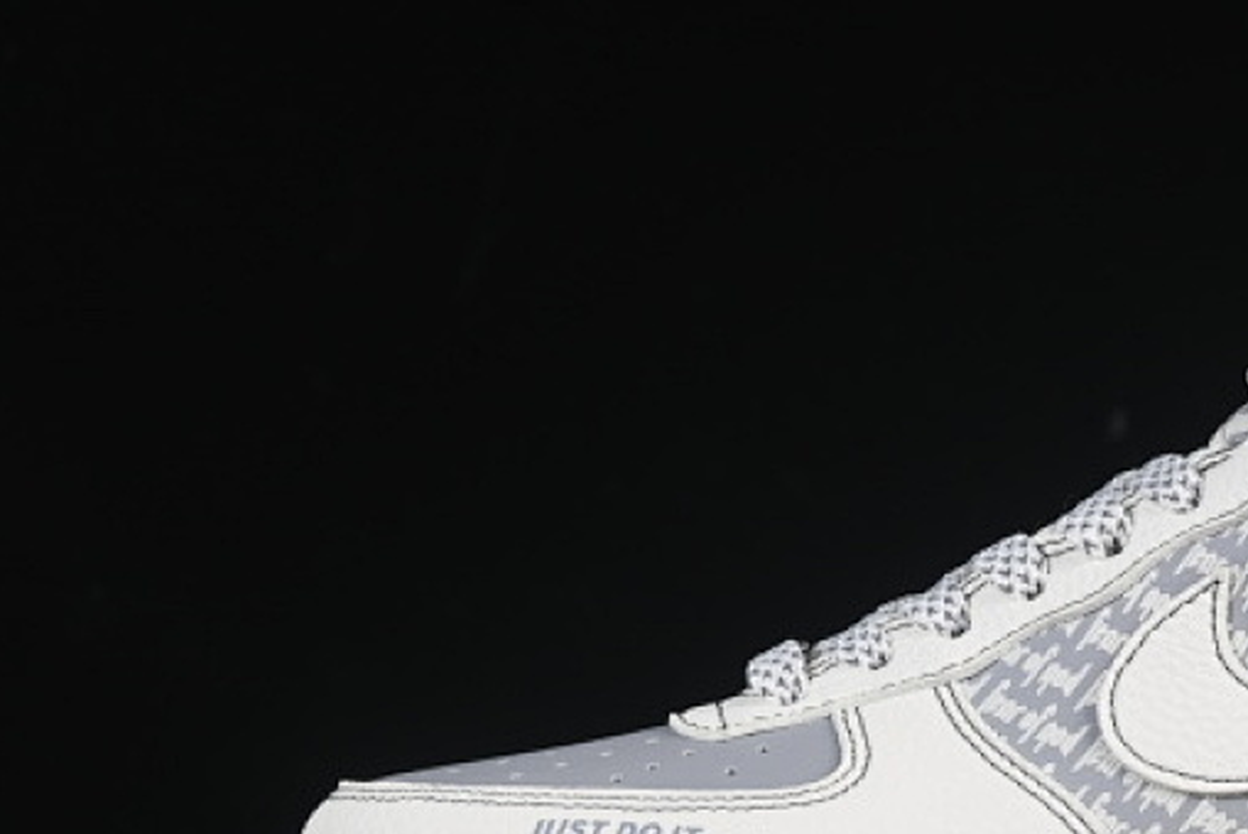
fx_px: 5515
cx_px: 1113
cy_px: 579
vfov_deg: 8.6
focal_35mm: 159
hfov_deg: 12.8
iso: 160
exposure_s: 1/80
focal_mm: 50
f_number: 8
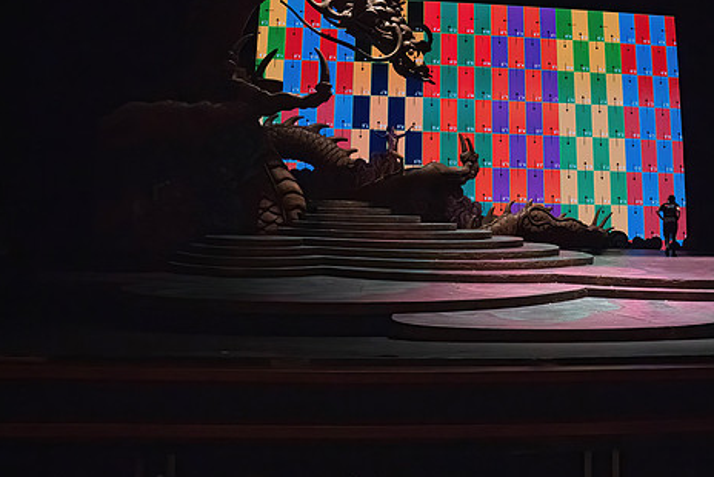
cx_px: 439
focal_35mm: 30
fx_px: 595
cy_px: 202
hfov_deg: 61.2
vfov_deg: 43.5
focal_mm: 24
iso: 25600
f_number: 9
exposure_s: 1/400
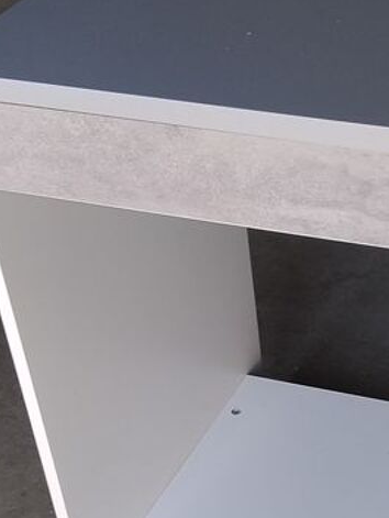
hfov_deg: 17.6
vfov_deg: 23.1
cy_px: 483
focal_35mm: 82
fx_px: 1227
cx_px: 386
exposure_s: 1/100
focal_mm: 3.96
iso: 80
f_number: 1.8
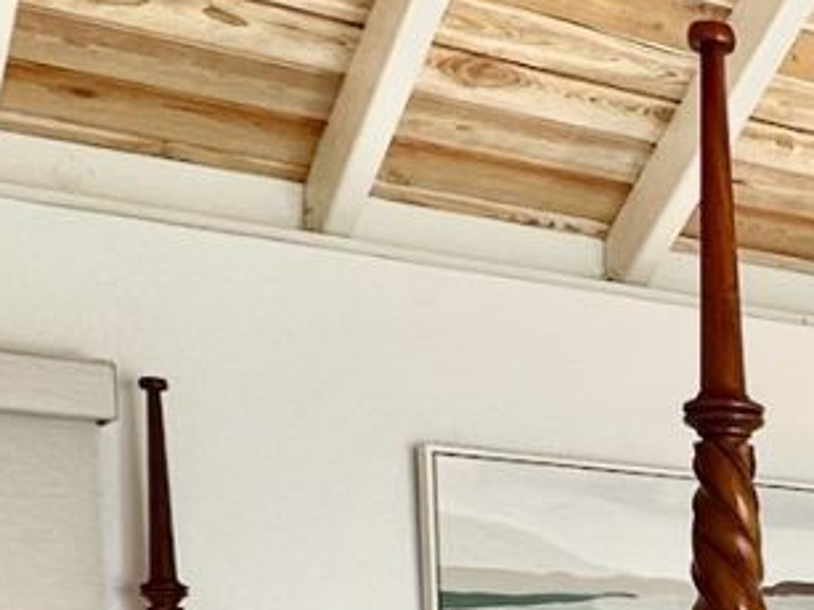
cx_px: 1294
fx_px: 1927
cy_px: 912
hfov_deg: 19.9
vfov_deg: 16.4
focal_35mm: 82
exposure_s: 1/120
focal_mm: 2.22
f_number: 2.2
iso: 64
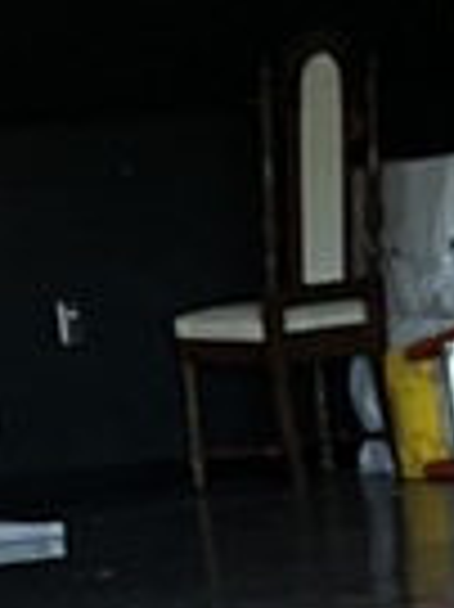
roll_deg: +6.8
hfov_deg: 7.5
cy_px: 2013
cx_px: 571
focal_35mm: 197
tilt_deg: -25.9
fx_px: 3450
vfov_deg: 8.1
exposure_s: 1/84
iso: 125
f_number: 1.6
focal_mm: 5.1
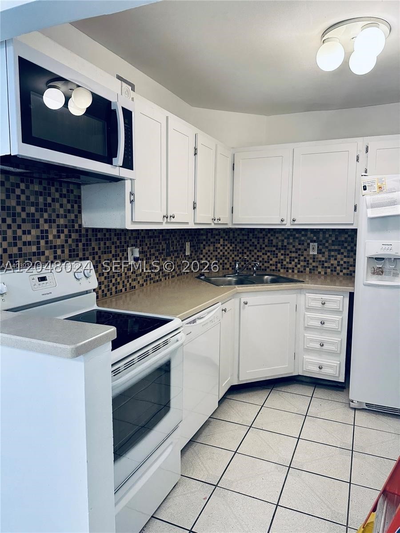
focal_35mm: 24
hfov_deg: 56.8
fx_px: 370
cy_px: 266
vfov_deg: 71.6
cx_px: 200
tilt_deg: -7.0
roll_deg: +0.7
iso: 200
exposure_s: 1/120
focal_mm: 6.86
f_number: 1.78
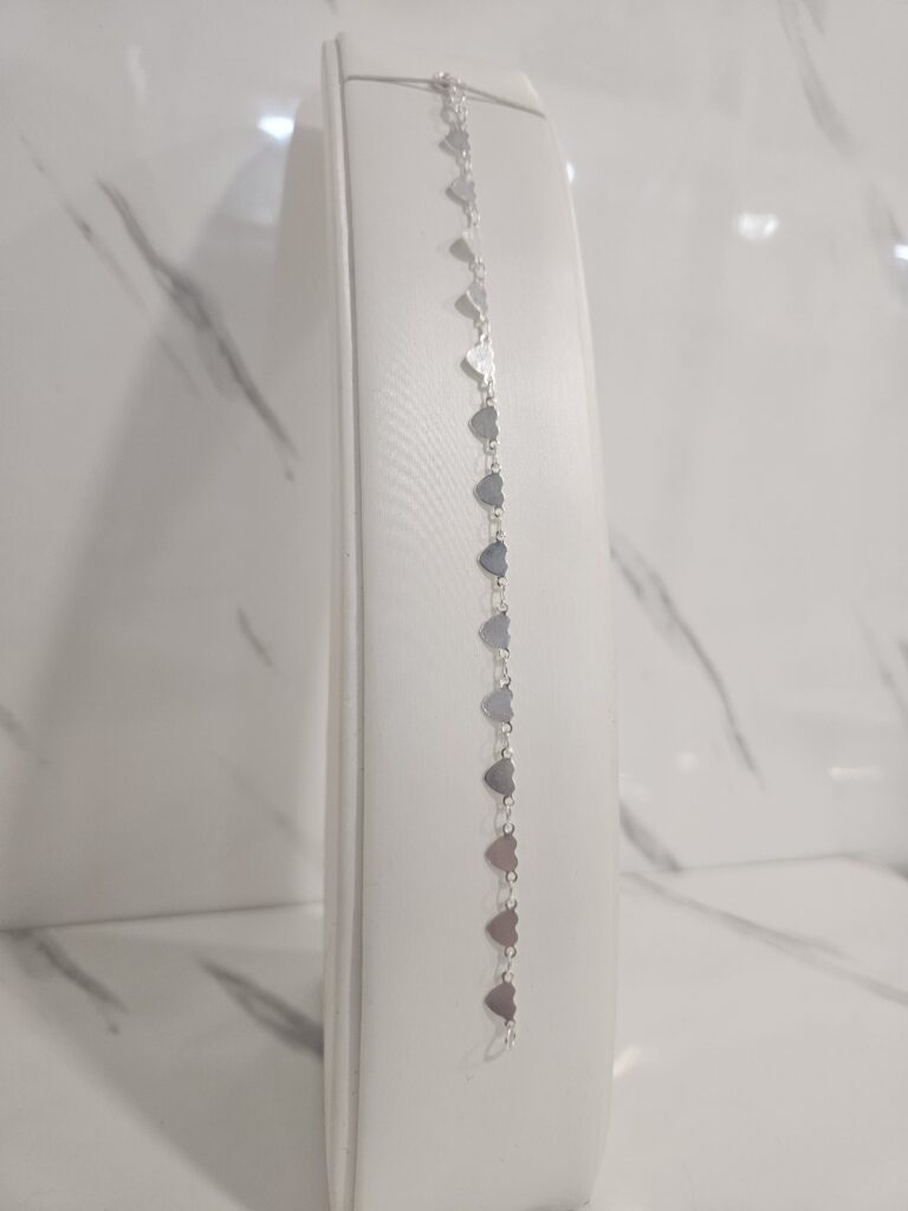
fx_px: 804
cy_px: 606
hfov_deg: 58.9
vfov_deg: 73.9
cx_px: 454
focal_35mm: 23
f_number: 1.8
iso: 200
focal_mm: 5.4
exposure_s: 1/100
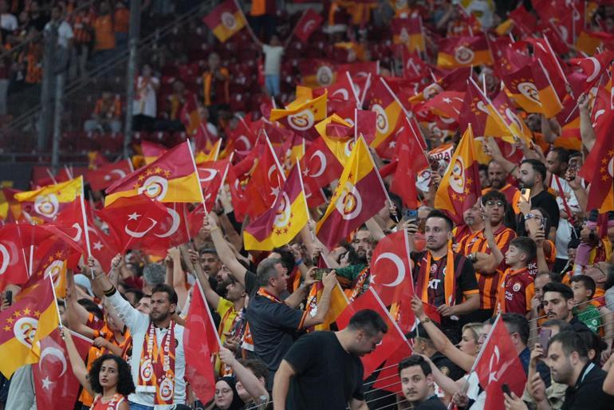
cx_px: 307
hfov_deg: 8.2
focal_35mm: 250
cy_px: 205
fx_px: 4274
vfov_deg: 5.5
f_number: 3.5
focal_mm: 167
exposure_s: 1/1000
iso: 2000
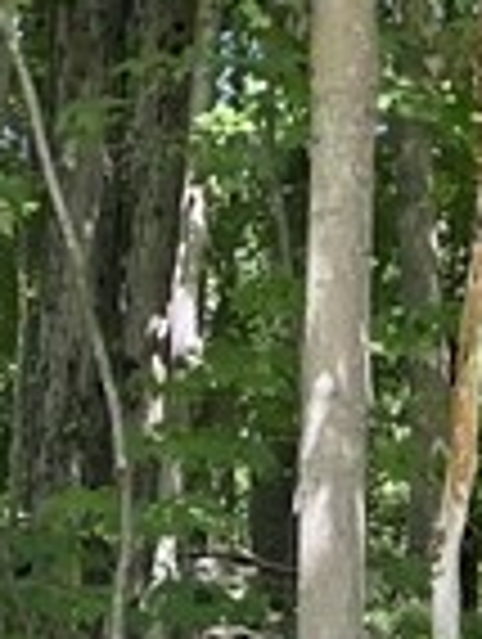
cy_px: 1472
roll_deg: -0.8
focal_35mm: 281
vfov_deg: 6.7
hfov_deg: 5.3
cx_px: 392
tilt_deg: -2.1
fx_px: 5201
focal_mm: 6
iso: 25
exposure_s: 1/122
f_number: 2
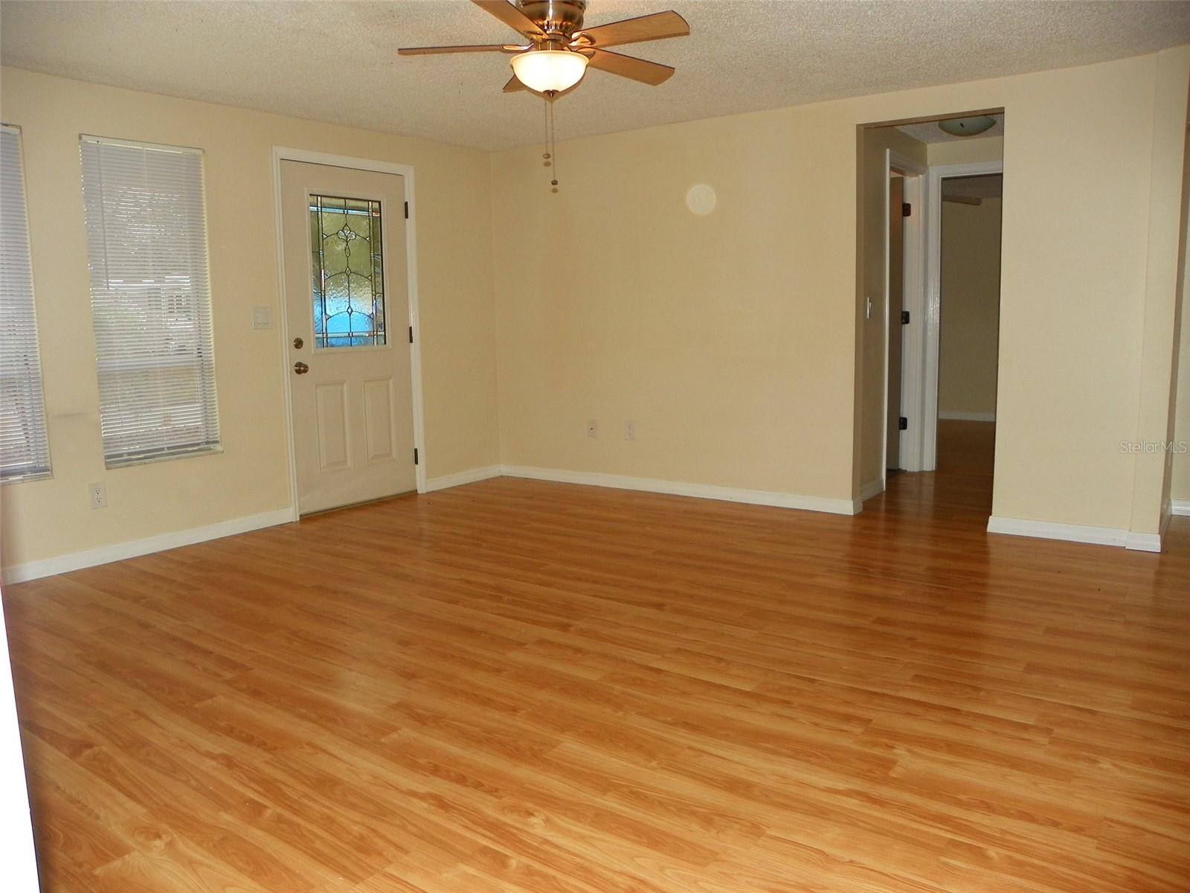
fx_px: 894
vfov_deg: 53.1
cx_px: 595
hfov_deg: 67.3
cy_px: 446
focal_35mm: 26
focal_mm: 4.6
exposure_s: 1/125
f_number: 2.8
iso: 64
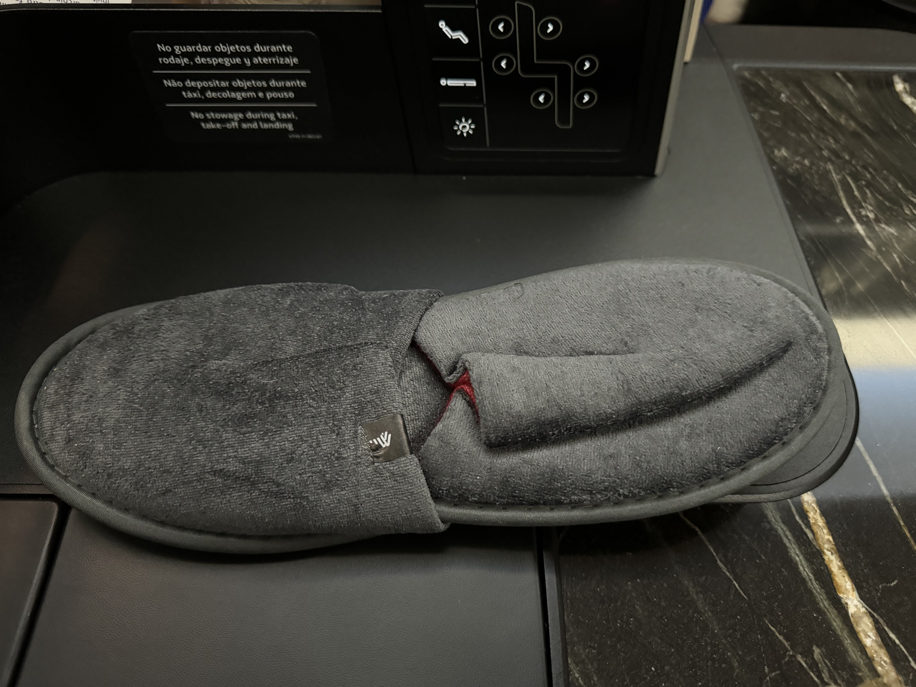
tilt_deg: -57.8
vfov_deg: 56.8
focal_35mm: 24
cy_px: 344
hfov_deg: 71.6
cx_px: 458
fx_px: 635
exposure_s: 1/28
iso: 1250
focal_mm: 6.76
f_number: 1.78
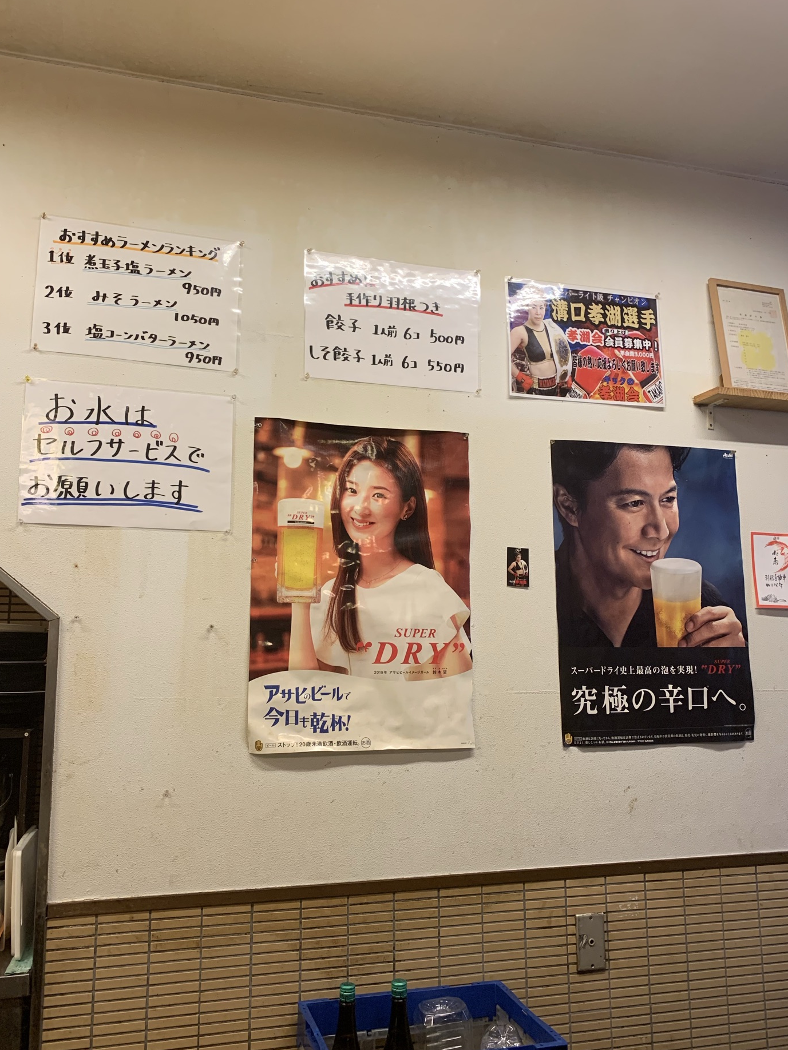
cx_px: 372
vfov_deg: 61.6
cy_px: 540
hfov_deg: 48.2
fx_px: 880
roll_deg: +0.1
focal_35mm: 29
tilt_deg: +9.8
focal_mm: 4.25
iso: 125
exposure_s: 1/60
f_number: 1.8
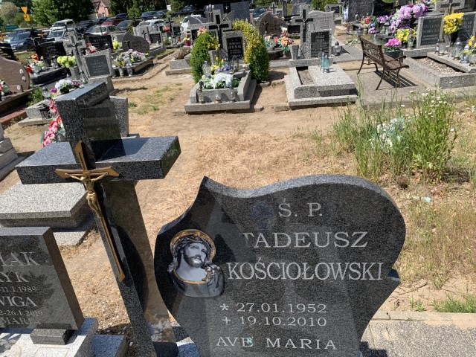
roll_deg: +7.5
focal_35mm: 26
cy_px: 178
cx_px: 238
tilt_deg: -25.6
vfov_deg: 53.1
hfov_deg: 67.3
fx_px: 358
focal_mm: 4.25
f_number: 1.8
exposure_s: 1/1718
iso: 25
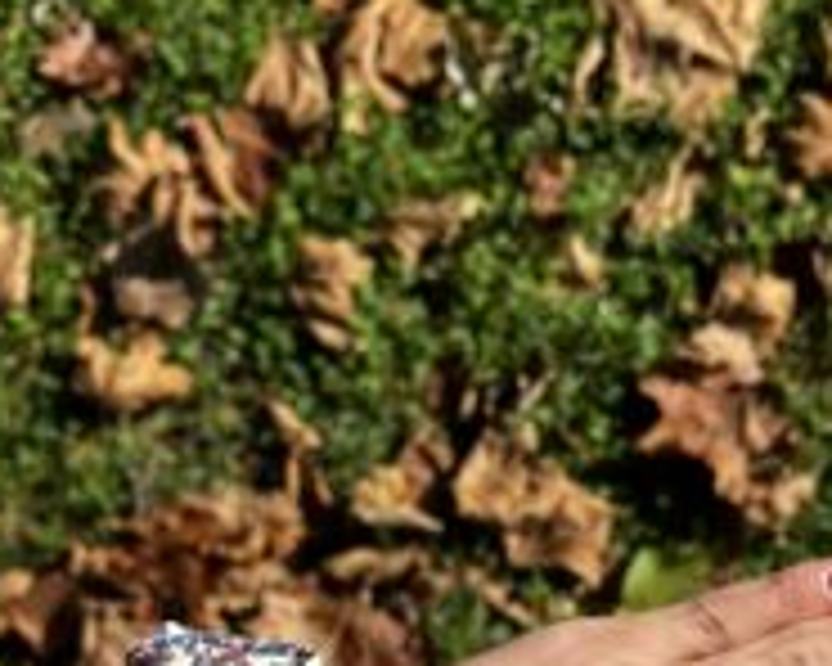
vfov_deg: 25.8
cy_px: 711
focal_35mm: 55
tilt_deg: -81.2
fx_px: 1354
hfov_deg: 33.9
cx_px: 540
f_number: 1.6
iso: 50
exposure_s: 1/2410
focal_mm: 5.1
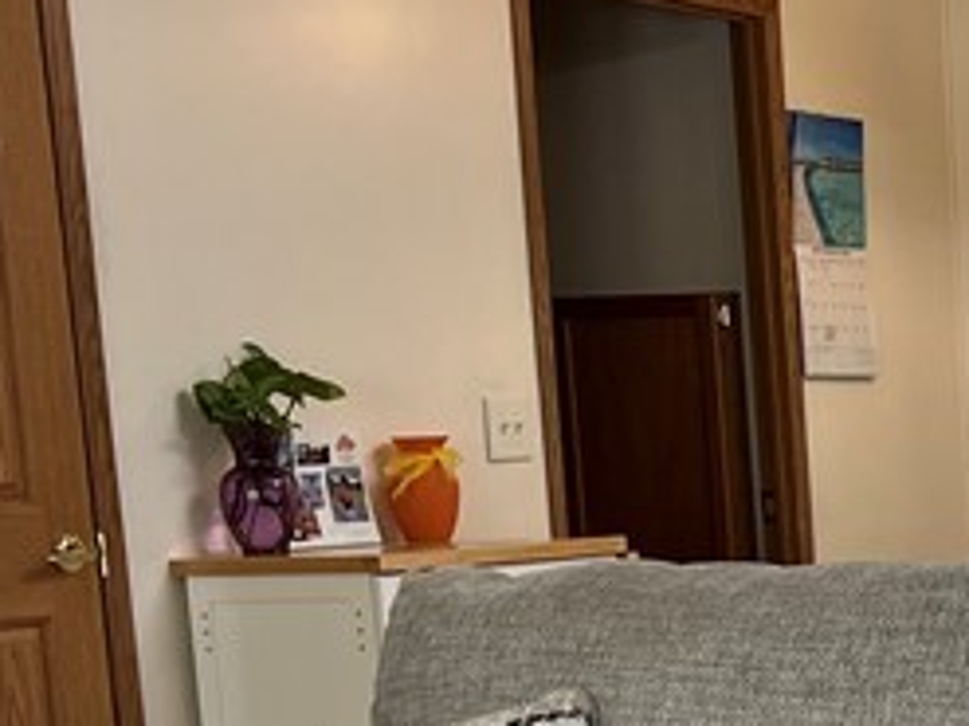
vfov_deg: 13.4
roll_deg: +1.8
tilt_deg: -9.0
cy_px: 816
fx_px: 3022
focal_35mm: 108
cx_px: 1589
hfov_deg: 16.1
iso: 64
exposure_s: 1/120
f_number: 1.5
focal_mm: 5.7
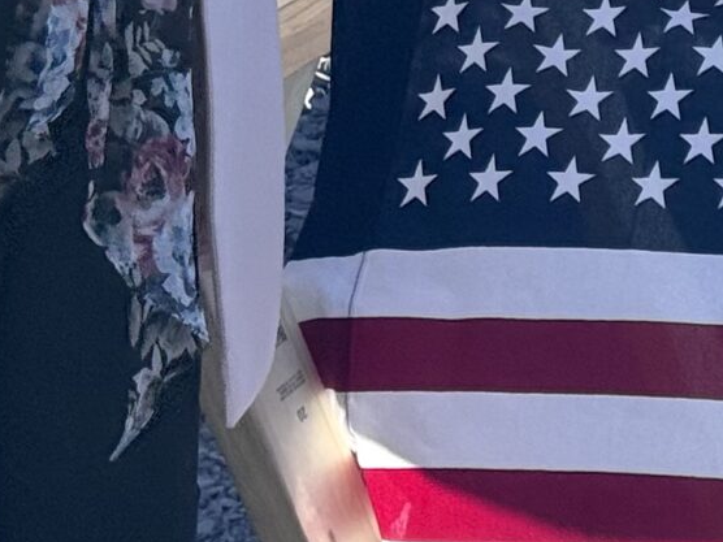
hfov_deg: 8.7
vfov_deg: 6.5
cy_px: -659
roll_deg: -1.2
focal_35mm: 221
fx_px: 4616
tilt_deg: -2.9
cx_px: 1191
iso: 64
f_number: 1.78
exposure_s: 1/2833
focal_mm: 6.76
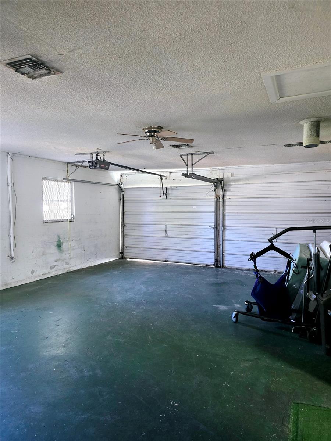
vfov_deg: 73.9
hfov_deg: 58.9
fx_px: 293
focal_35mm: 23
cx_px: 166
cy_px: 220
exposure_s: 1/60.2
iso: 800
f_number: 1.7
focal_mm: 6.3
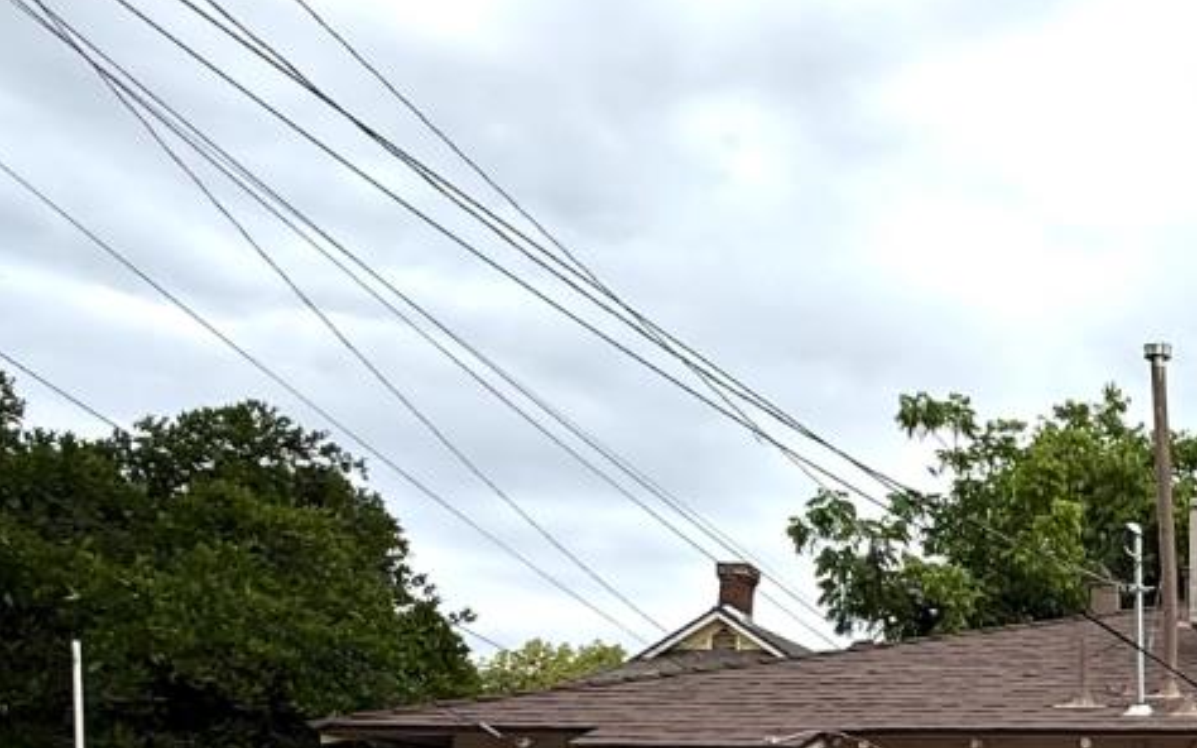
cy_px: 797
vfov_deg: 25.6
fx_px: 1533
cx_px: 1482
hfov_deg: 33.5
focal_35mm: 47
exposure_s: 1/458
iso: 50
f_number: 2.2
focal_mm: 2.22
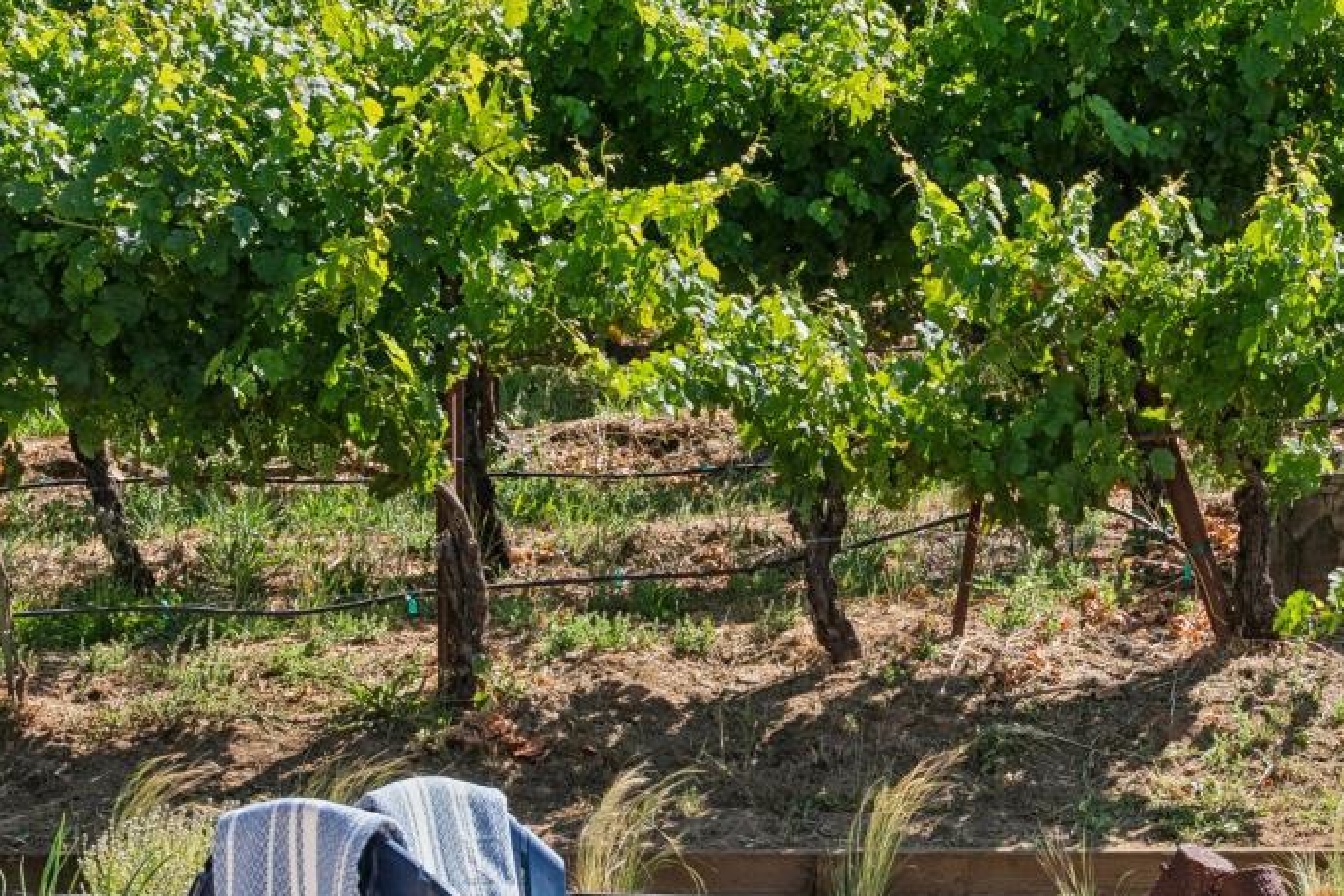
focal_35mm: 125
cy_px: 731
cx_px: 1189
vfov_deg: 10.9
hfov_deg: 16.2
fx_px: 4666
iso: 640
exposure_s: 1/320
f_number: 11
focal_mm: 57
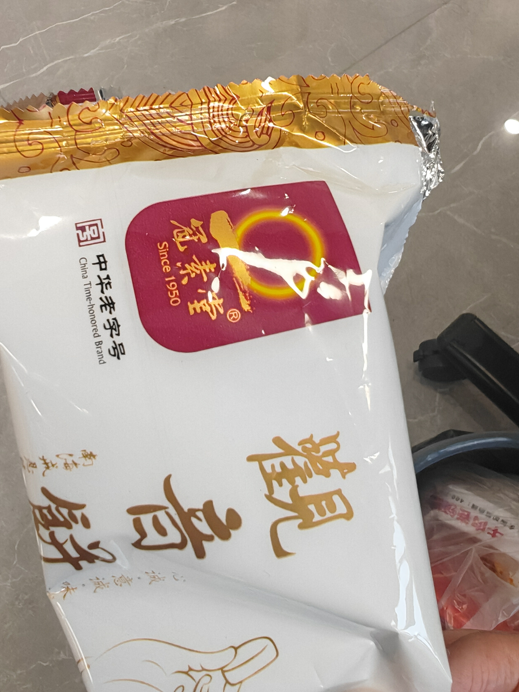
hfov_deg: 48.2
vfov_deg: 61.5
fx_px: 580
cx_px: 255
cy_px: 314
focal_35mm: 29
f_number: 2
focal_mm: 1.82
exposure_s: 1/50
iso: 320
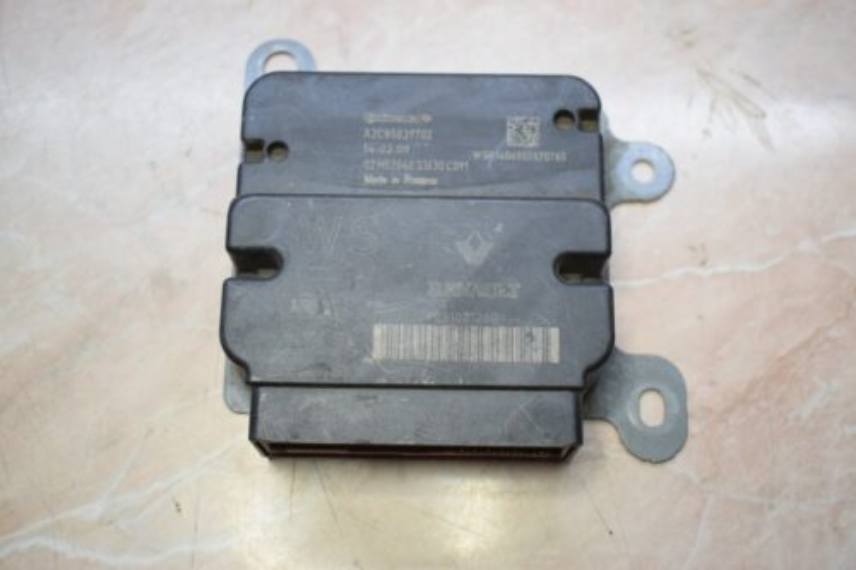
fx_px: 1141
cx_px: 428
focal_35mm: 48
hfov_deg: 41.1
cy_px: 285
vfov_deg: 28.1
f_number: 4.5
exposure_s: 1/125
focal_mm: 32
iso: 800
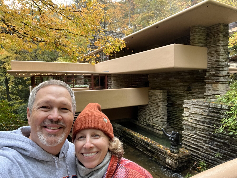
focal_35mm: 23
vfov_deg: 58.9
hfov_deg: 73.9
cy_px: 89
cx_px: 118
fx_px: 157
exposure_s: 1/60
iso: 200
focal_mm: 2.71
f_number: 2.2
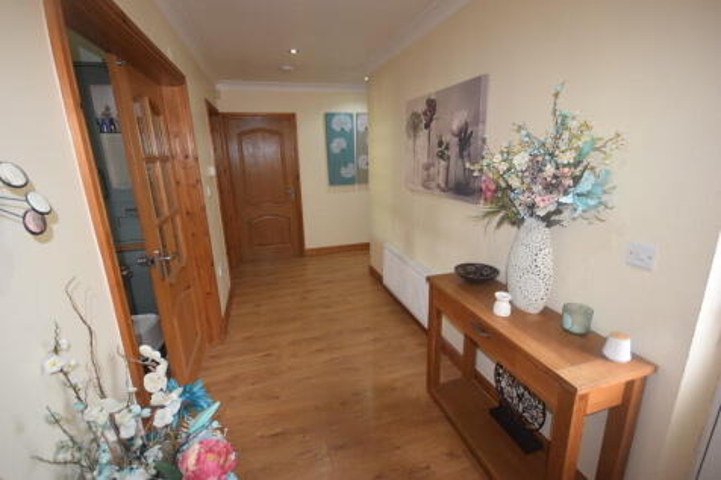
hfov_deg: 95.0
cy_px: 240
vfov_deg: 72.0
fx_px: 330
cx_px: 360
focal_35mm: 16
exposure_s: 1/80
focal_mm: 11
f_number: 4.5
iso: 800
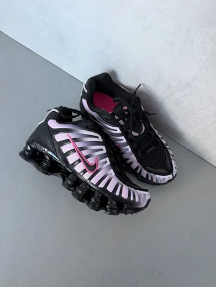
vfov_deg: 71.6
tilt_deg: -69.0
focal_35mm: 24
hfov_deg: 56.8
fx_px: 200
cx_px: 108
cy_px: 144
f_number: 1.78
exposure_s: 1/85
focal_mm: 6.76
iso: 200
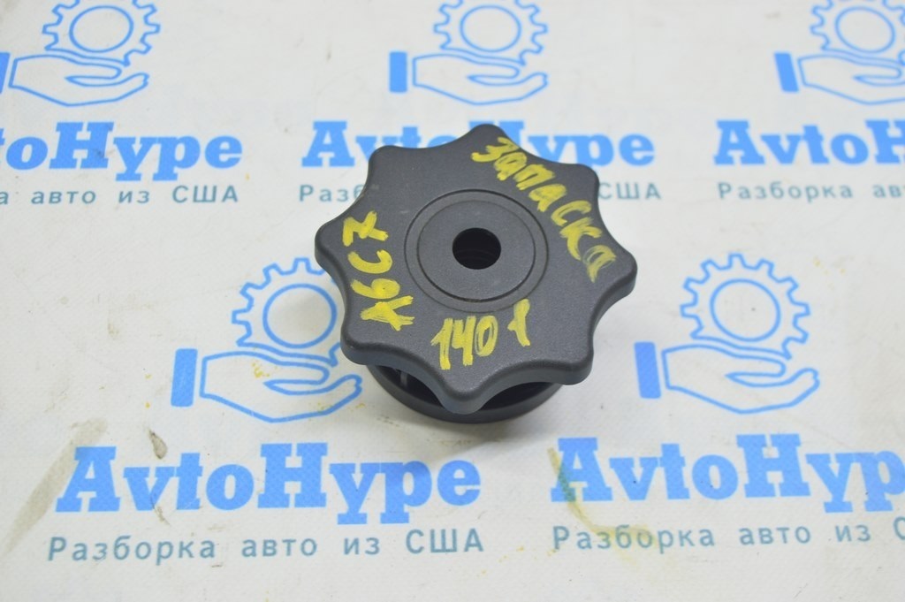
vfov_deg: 29.8
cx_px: 452
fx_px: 1130
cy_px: 301
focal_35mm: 45
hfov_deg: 43.6
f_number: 5.6
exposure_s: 1/20
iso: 400
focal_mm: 30
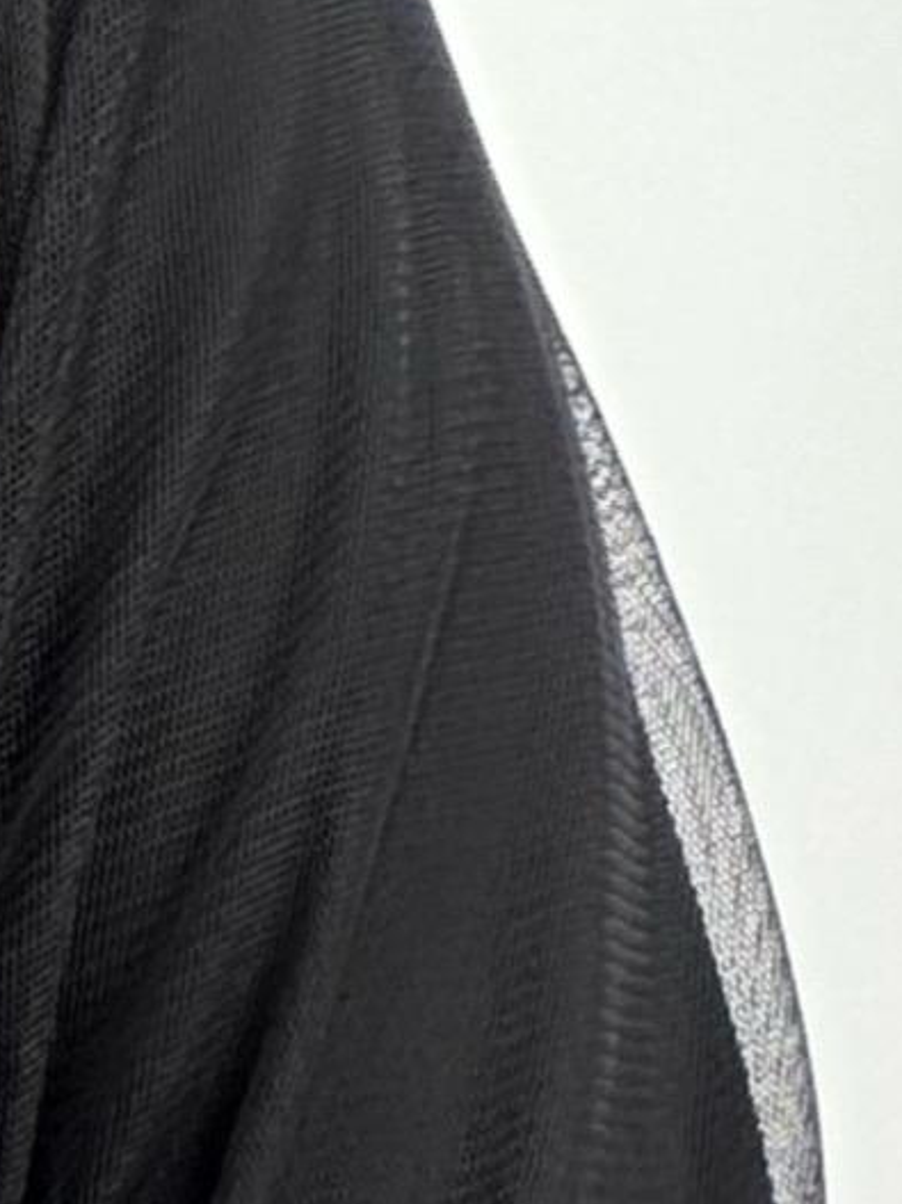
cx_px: -1834
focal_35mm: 584
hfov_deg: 2.5
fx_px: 20298
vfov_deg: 3.3
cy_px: 4548
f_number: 2.8
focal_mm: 9
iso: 32
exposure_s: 1/100
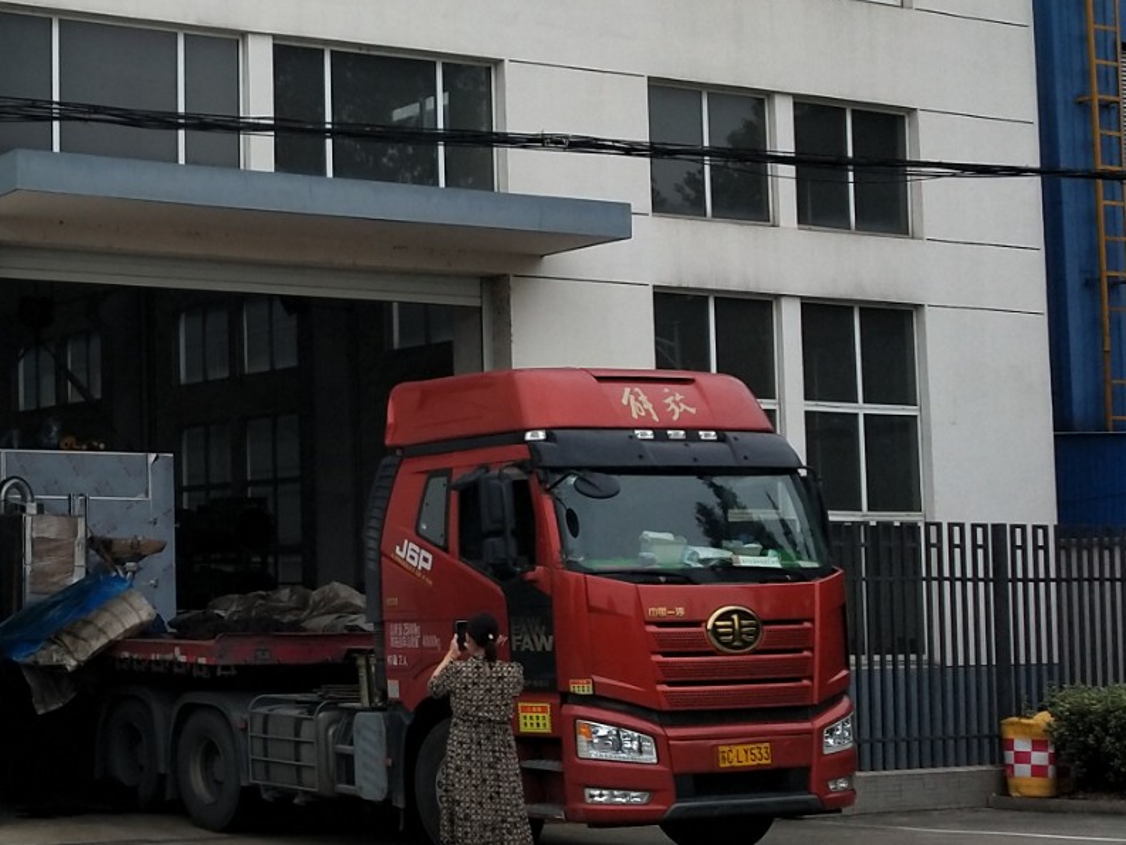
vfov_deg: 25.2
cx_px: -135
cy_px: 425
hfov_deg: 29.7
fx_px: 1887
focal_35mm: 58
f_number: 1.7
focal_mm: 3.99
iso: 33
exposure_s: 1/1077
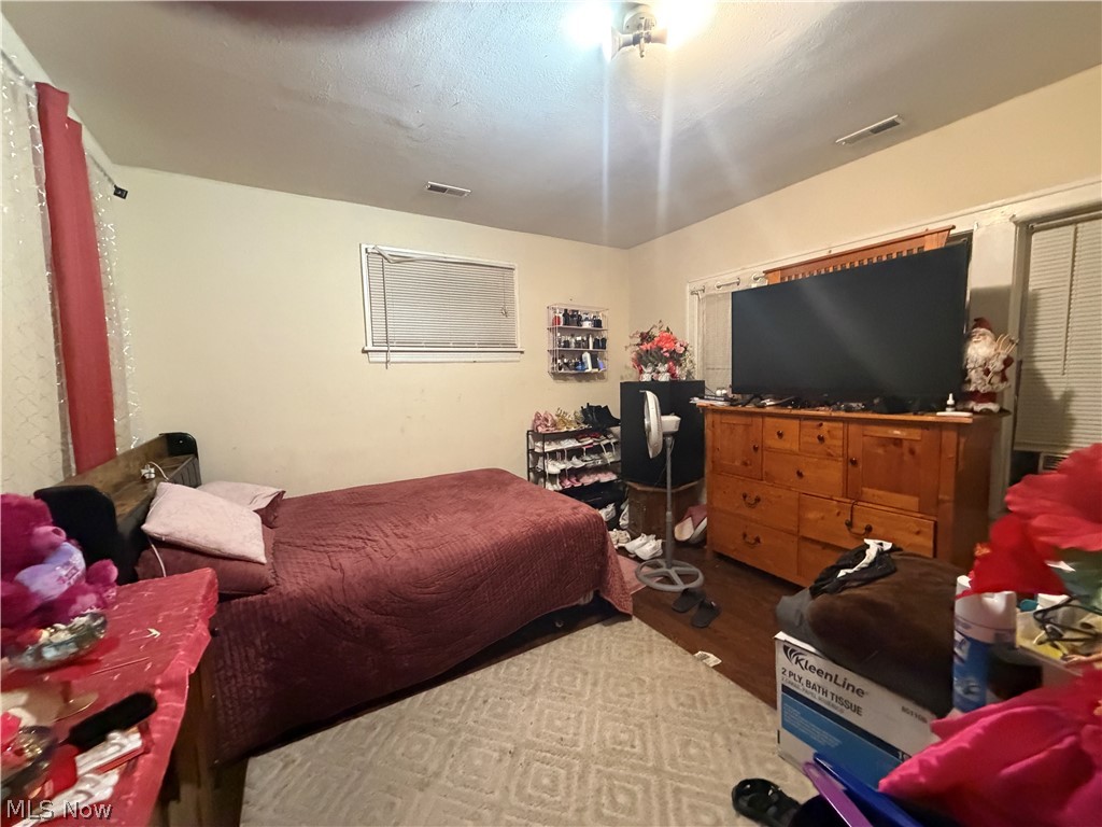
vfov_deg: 85.7
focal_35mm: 14
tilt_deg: -7.0
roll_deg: -0.4
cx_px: 551
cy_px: 414
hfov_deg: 102.1
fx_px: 446
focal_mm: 2.22
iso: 1000
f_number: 2.2
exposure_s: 1/60
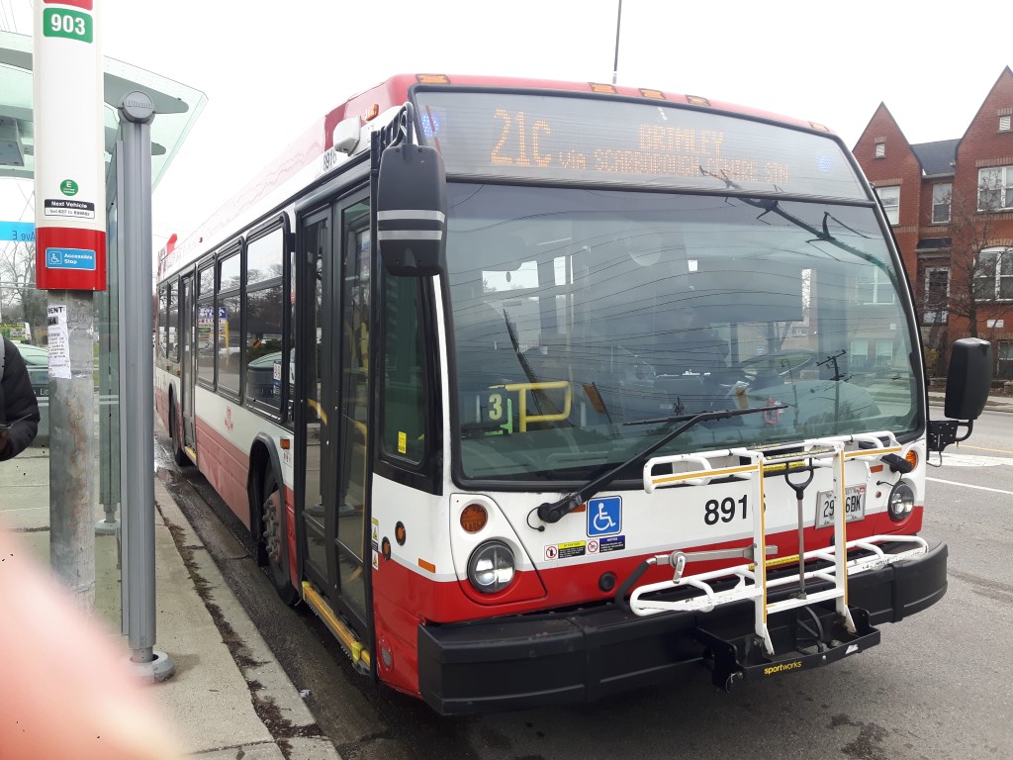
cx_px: 506
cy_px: 380
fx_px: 907
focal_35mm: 31
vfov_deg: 45.4
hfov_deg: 58.4
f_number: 1.9
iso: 40
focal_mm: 3.7
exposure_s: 1/480
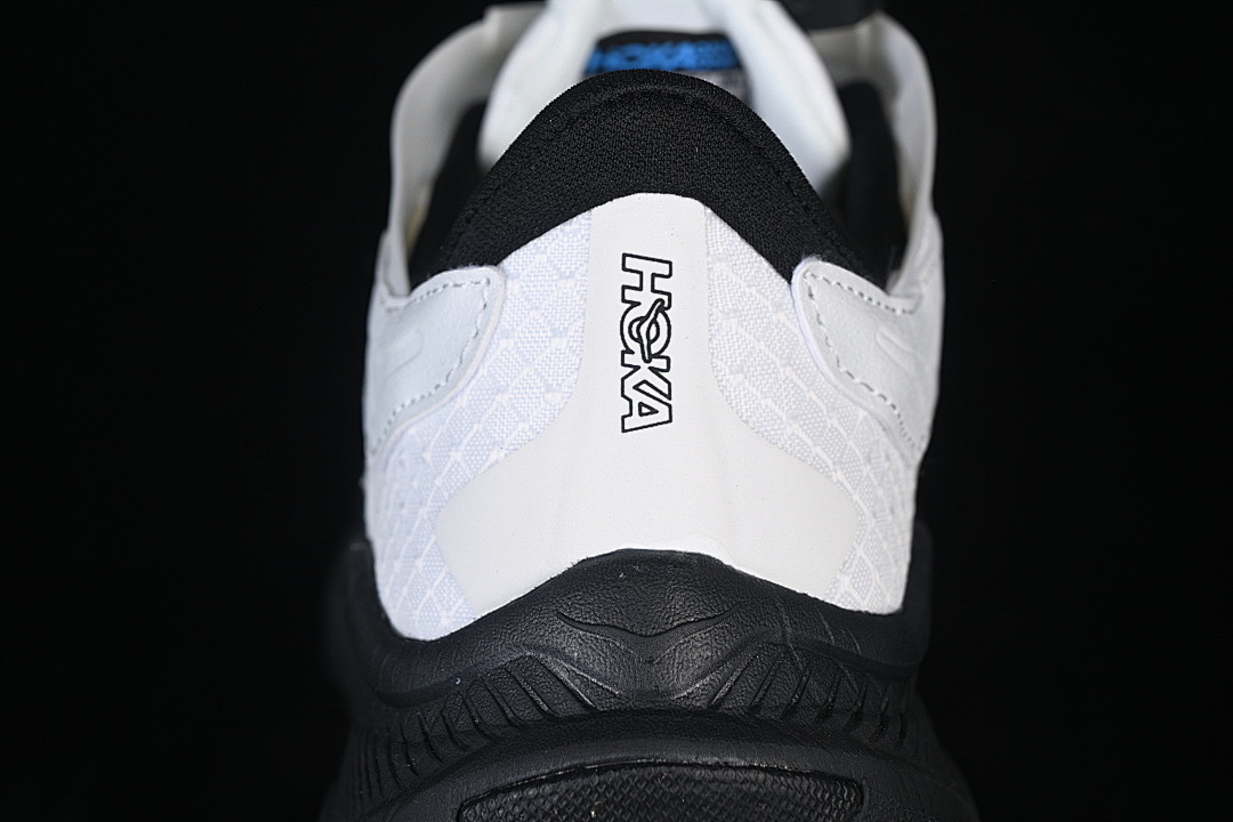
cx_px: 616
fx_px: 2466
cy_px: 411
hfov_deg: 28.1
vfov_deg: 18.9
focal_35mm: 72
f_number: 7.1
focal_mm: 48
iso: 160
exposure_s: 1/80
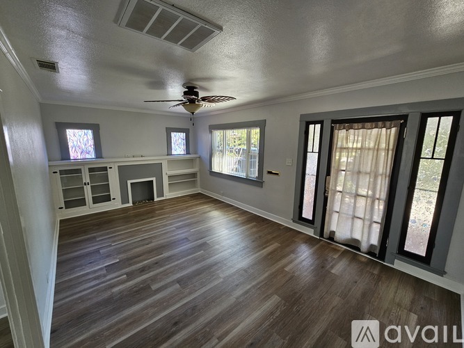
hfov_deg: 106.2
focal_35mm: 13
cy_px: 174
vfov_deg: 89.9
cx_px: 232
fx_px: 174
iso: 125
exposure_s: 1/77.4
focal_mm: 2.2
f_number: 2.2
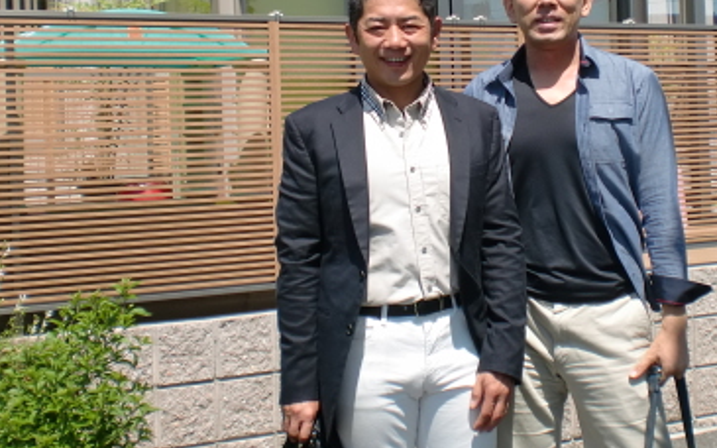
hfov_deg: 31.2
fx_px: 1270
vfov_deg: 19.9
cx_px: 497
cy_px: 120
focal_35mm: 65
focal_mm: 6.3
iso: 64
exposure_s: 1/800
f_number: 3.1
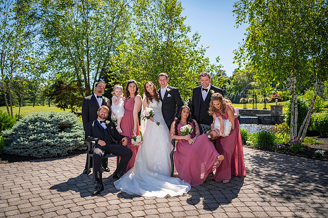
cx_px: 164
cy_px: 109
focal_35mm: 32
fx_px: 291
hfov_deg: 58.7
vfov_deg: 41.1
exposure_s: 1/1600
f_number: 3.2
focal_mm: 32
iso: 100
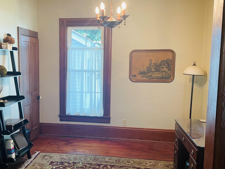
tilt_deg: -5.4
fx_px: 240
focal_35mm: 37
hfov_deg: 49.7
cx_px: 87
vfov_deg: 38.6
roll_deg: -0.8
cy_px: 90
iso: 250
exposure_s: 1/60
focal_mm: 4.2
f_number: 1.6
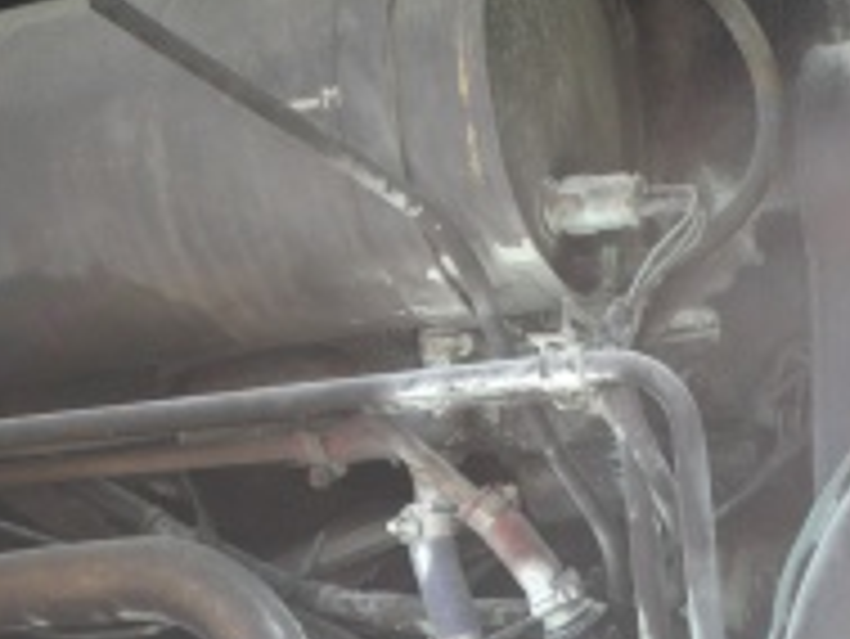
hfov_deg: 25.6
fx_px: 1867
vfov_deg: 19.2
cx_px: 481
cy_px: 526
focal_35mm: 76
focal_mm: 6.2
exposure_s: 1/60
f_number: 3.8
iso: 100
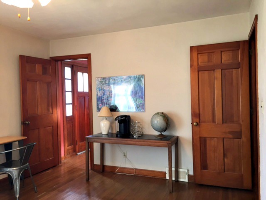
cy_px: 100
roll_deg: +1.1
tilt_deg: +0.3
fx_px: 223
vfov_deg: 48.2
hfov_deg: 61.7
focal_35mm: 29
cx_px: 133
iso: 100
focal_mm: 4.15
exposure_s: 1/30
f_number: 2.2
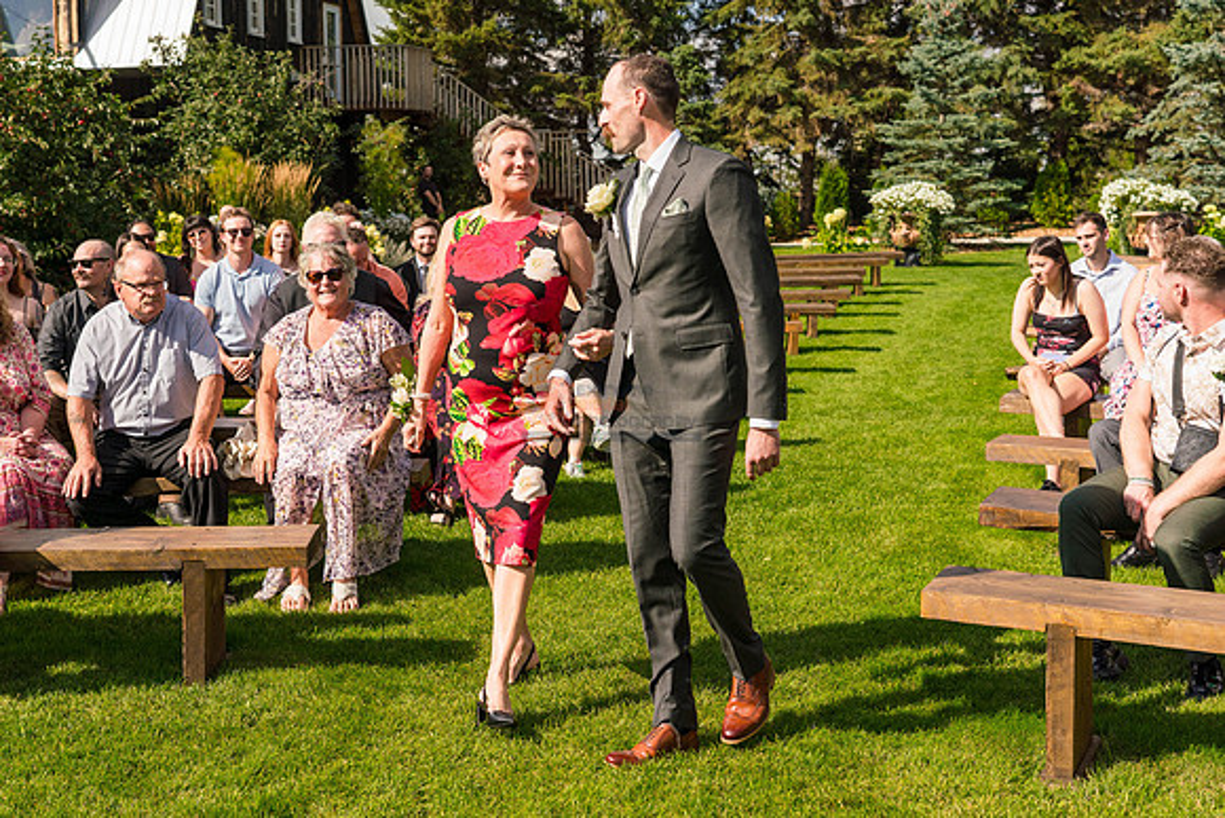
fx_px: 1711
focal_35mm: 50
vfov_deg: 26.8
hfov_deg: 39.2
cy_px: 317
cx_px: 493
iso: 400
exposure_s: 1/3200
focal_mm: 36
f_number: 4
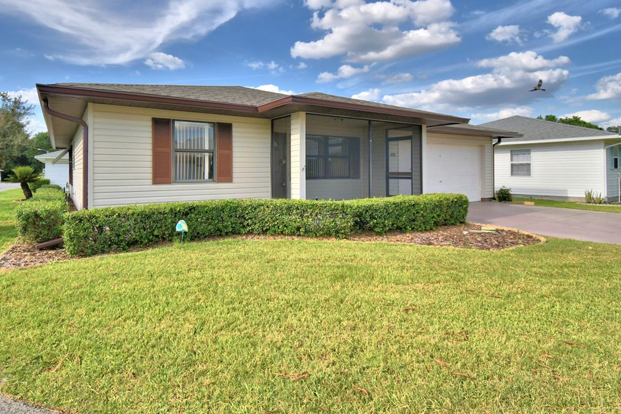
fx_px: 328
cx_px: 268
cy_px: 170
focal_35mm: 19
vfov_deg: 64.1
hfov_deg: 86.4
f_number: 4.5
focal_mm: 10
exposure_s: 1/1000
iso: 100
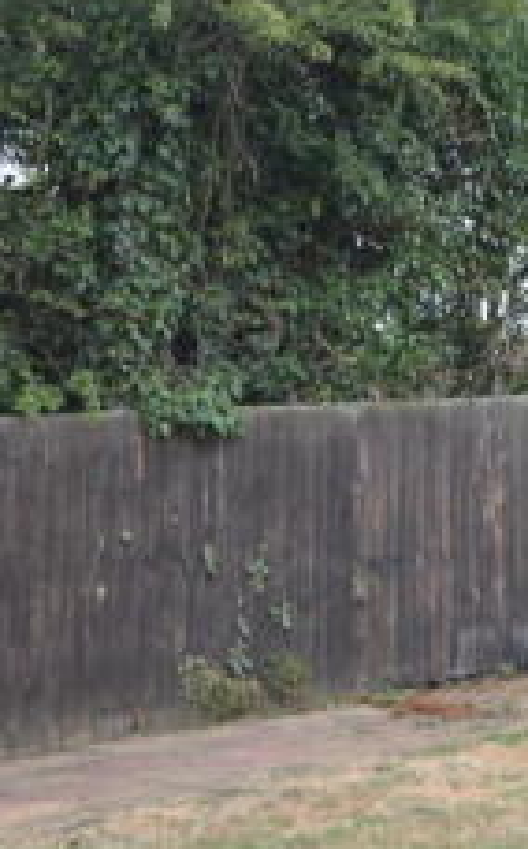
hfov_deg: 14.0
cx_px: 773
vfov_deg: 23.5
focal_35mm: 88
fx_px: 2031
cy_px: 506
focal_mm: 20
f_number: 5.6
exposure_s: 1/80
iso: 100
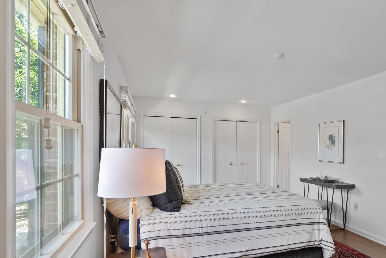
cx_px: 238
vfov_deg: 61.8
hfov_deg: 82.5
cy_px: 146
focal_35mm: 20
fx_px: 215
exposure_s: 1/20
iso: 800
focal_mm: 16
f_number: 8
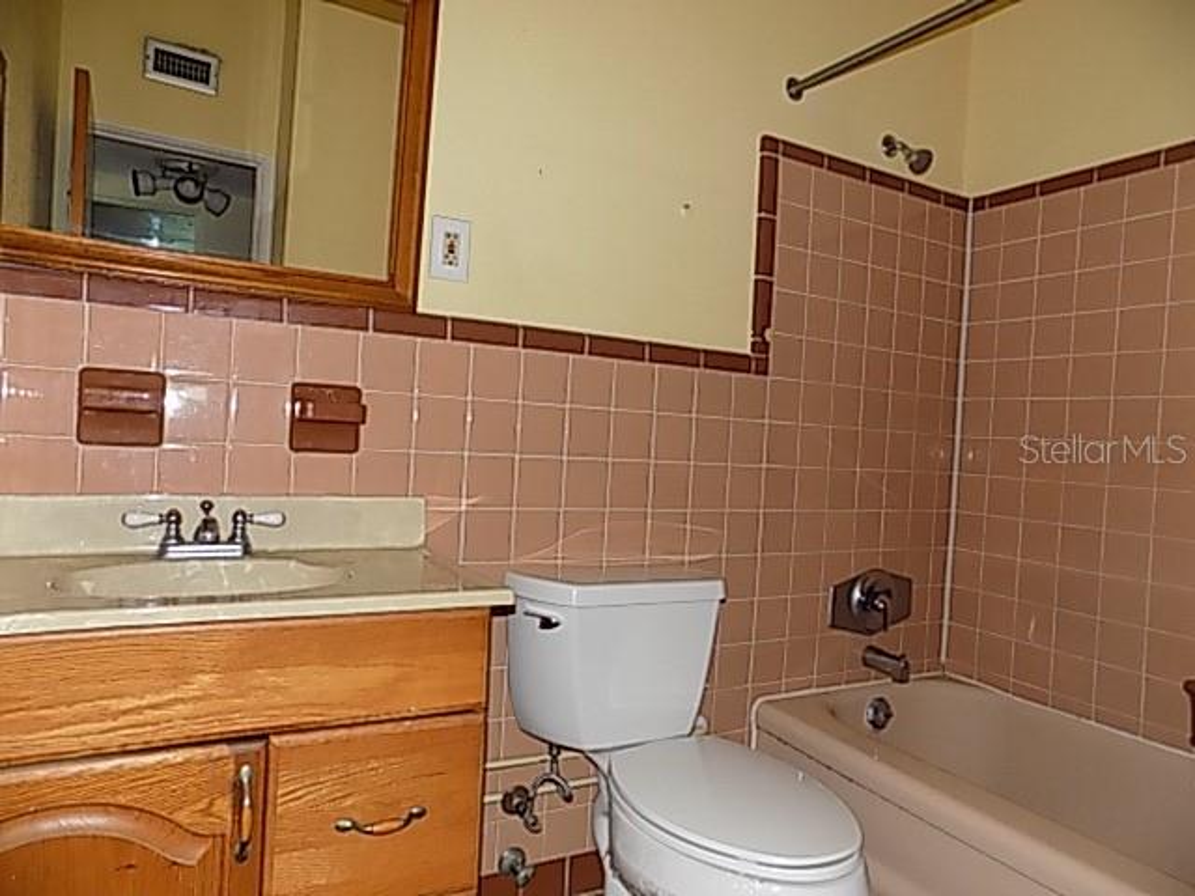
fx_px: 794
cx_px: 598
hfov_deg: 73.9
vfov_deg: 58.9
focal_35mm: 23
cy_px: 448
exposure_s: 1/30
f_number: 3.1
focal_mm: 4
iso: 200
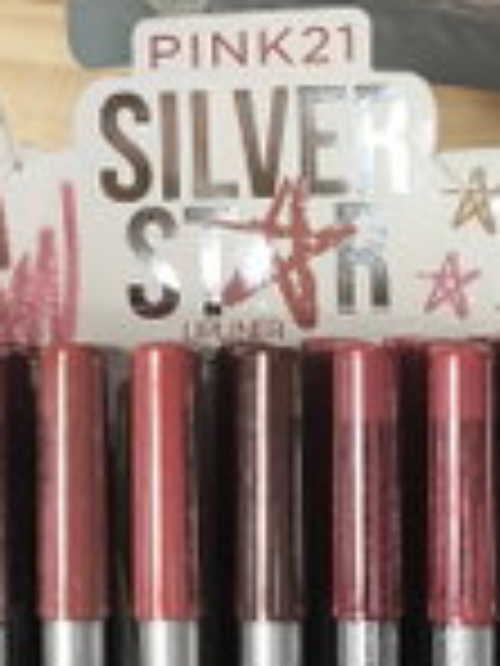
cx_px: 122
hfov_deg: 16.3
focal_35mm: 90
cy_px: 488
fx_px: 1733
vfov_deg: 21.6
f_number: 1.7
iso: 64
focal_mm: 4.71
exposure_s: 1/50
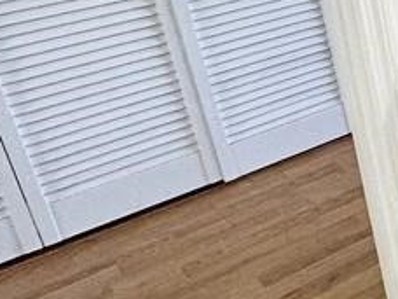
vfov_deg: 22.1
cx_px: 812
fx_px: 724
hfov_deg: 18.5
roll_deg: -1.4
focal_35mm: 63
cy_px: -23
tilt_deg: -19.9
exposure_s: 1/120
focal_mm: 2.22
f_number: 2.2
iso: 125
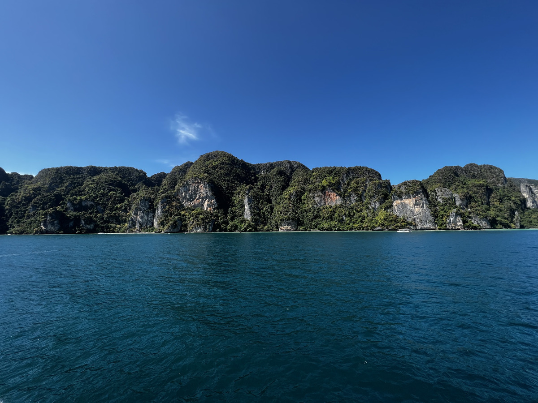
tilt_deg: +7.9
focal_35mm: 13
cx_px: 269
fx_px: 202
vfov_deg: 89.9
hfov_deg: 106.2
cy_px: 202
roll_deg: +0.6
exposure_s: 1/847
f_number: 1.8
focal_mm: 1.57
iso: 32
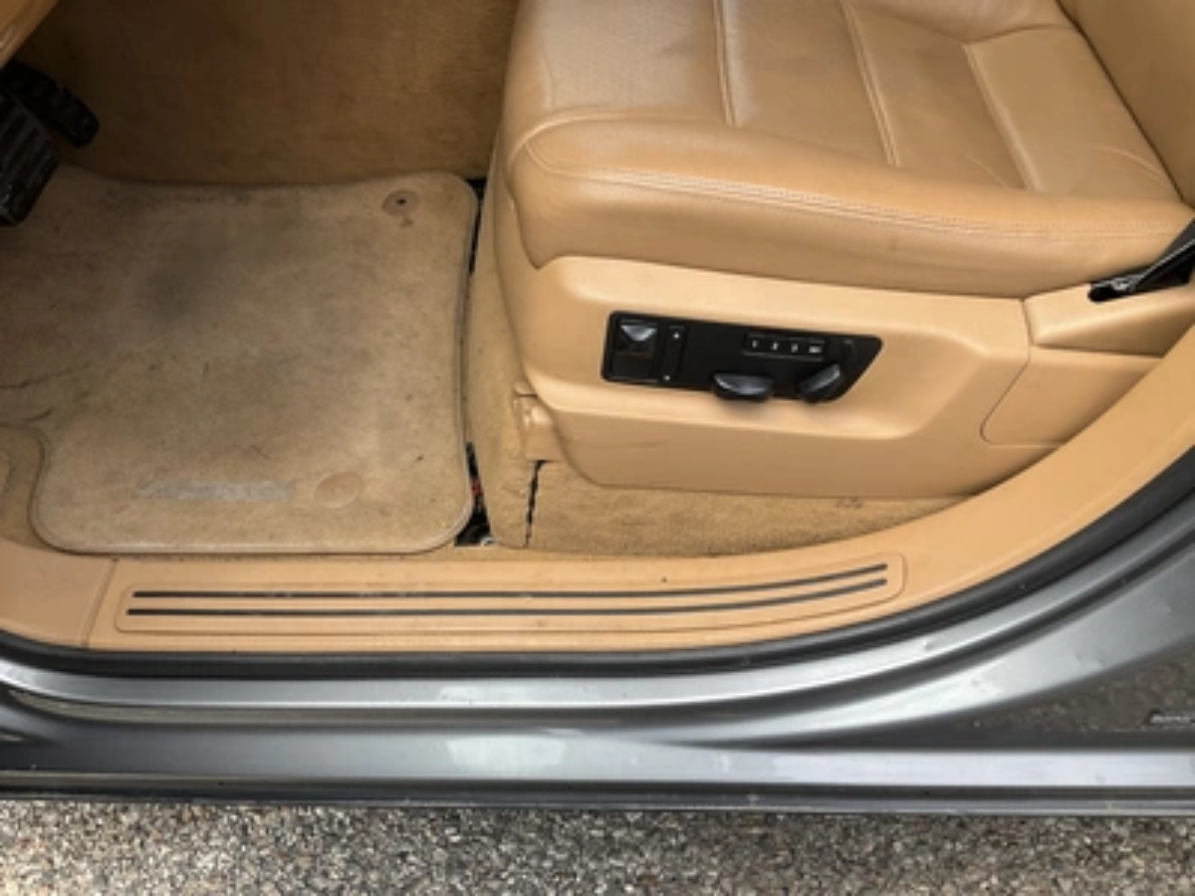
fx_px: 1001
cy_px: 448
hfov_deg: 61.7
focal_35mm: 29
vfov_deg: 48.2
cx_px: 598
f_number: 1.8
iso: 25
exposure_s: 1/534
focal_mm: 3
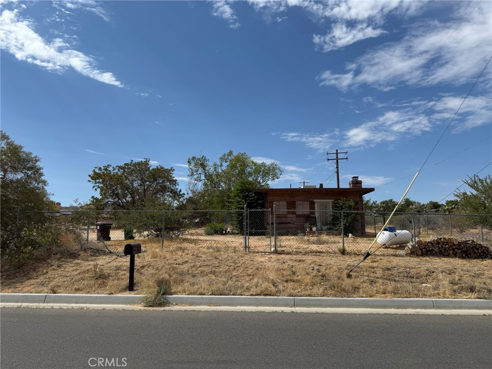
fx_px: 341
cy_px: 184
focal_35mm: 24
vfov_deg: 56.8
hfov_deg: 71.6
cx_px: 246
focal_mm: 6.76
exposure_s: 1/7353
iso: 80
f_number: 1.78
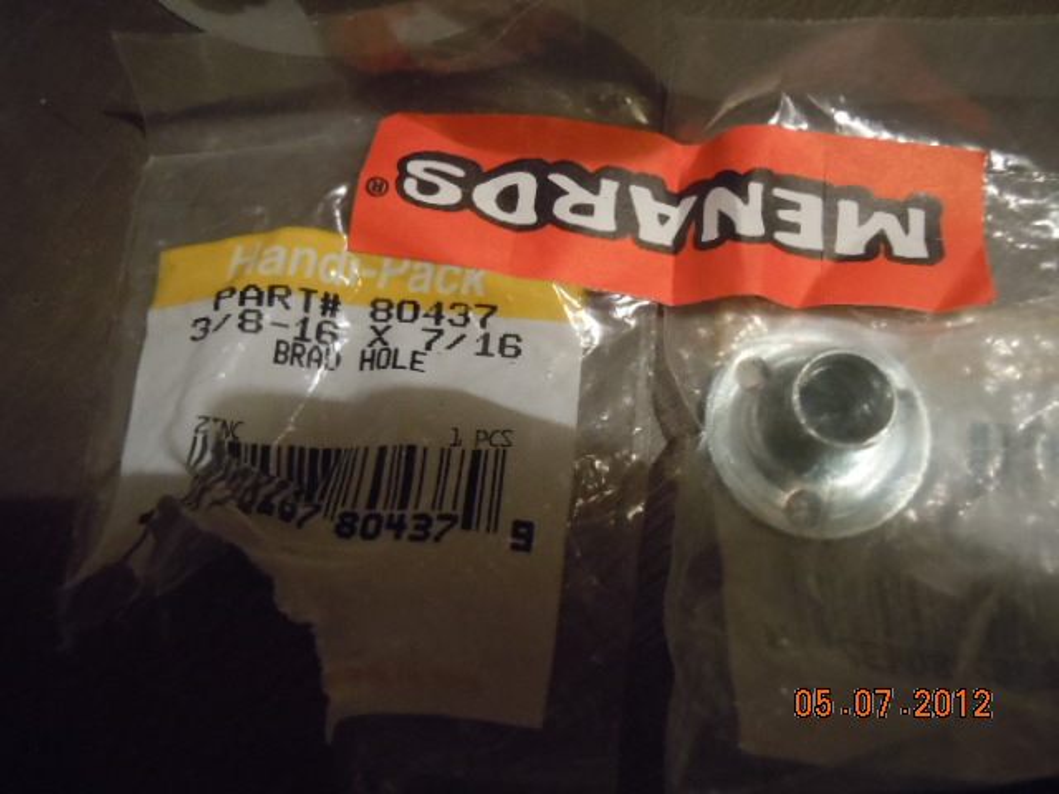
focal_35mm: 33
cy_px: 397
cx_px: 530
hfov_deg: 55.4
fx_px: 1010
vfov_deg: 42.9
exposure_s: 1/25
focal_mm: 5.9
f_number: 4
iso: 800
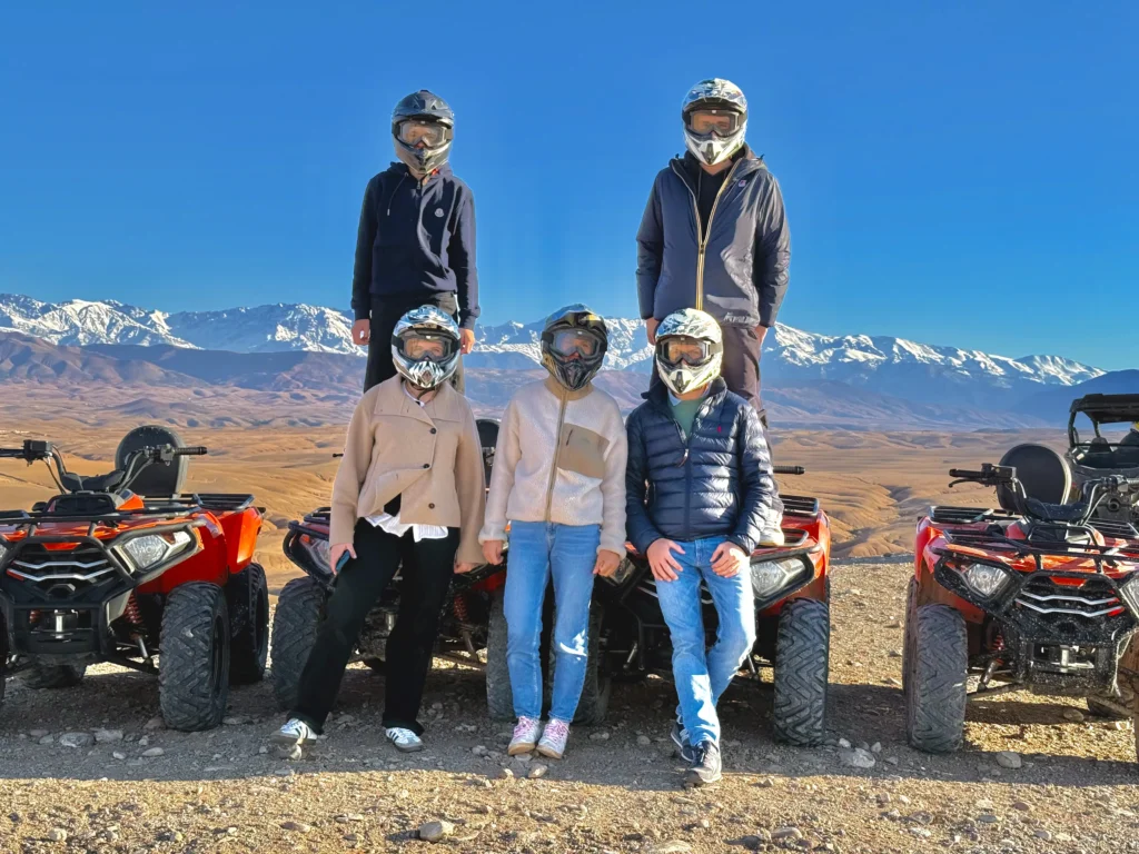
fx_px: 1579
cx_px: 570
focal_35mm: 48
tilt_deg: +0.8
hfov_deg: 39.7
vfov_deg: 30.3
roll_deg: -2.2
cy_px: 427
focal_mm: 6.76
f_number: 1.78
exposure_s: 1/2976
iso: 64
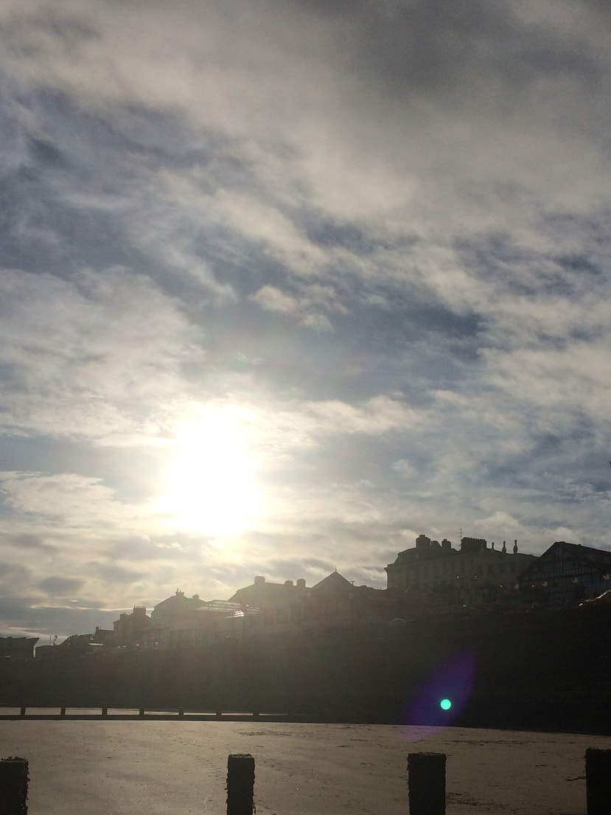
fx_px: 988
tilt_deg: +5.1
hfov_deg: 34.3
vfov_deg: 43.8
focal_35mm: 42
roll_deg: -1.2
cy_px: 574
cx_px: 324
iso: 32
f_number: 2.2
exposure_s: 1/20833
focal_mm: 4.15
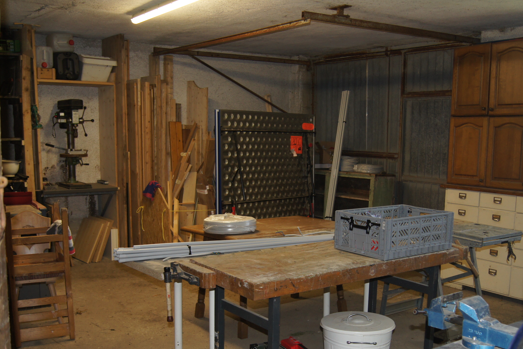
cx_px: 274
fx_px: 567
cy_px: 234
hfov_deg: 49.5
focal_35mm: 39
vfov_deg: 33.9
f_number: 3.5
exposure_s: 1/60
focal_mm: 18
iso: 320
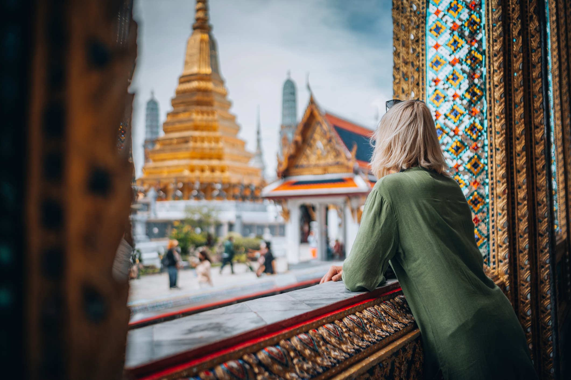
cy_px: 190
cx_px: 286
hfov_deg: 54.5
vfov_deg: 37.8
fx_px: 555
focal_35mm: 35
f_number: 1.8
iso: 100
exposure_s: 1/640
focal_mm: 35
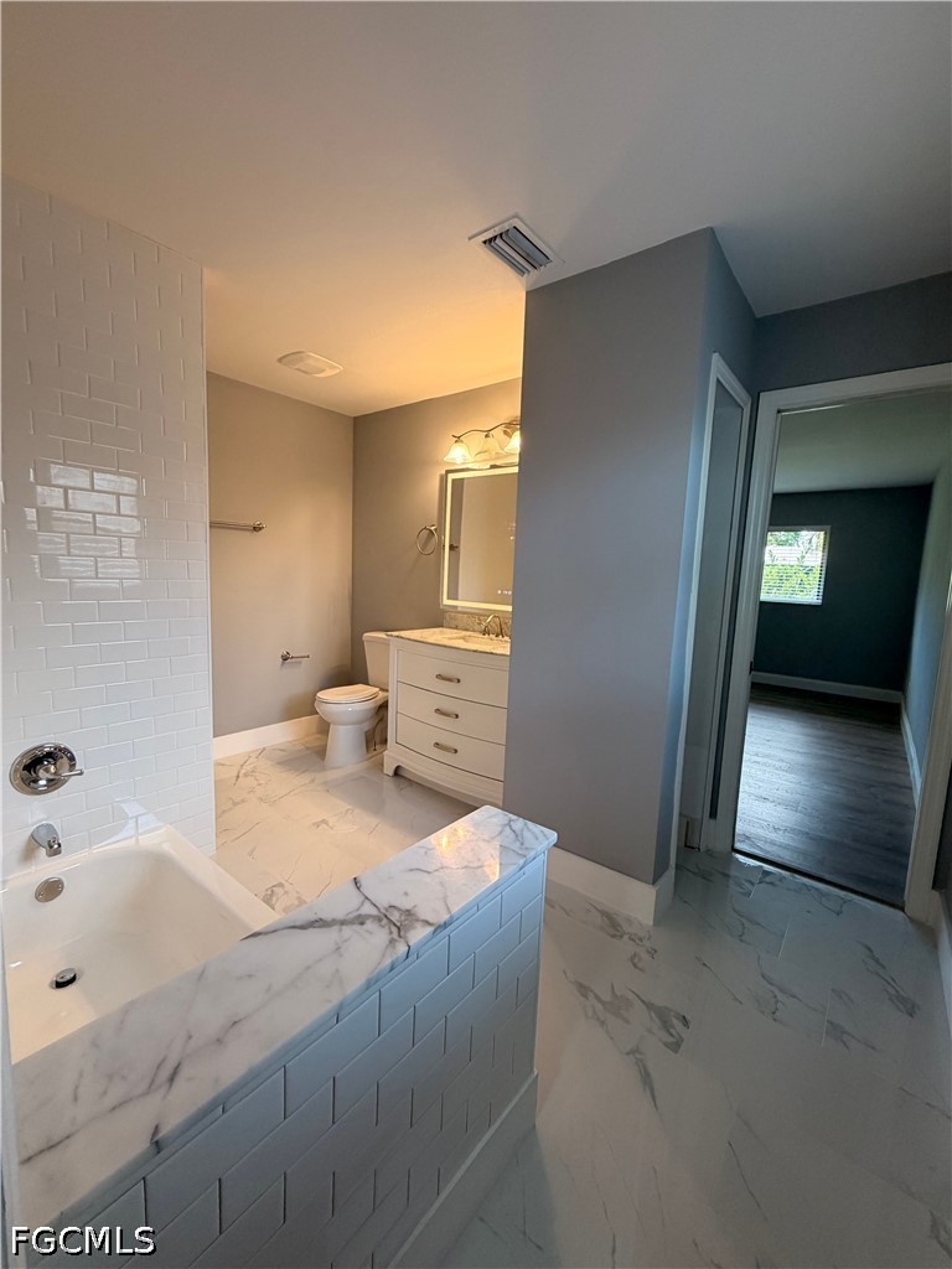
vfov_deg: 102.1
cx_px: 476
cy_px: 634
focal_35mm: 14
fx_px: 513
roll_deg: -2.0
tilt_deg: -6.0
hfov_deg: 85.7
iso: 160
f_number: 2.2
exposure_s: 1/120
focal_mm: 2.22
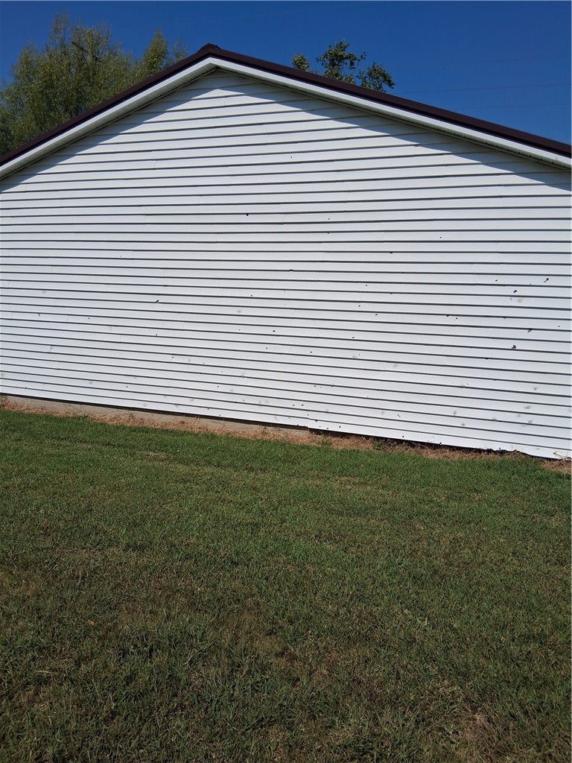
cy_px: 382
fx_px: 573
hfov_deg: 53.1
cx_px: 286
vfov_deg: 67.3
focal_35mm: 26
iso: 25
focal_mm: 3.98
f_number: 1.8
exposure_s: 1/1603
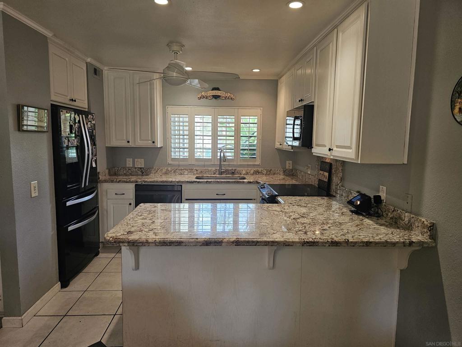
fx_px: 307
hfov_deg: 73.9
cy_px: 174
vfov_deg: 58.9
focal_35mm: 23
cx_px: 231
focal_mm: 6.3
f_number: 1.7
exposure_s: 1/120
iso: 250
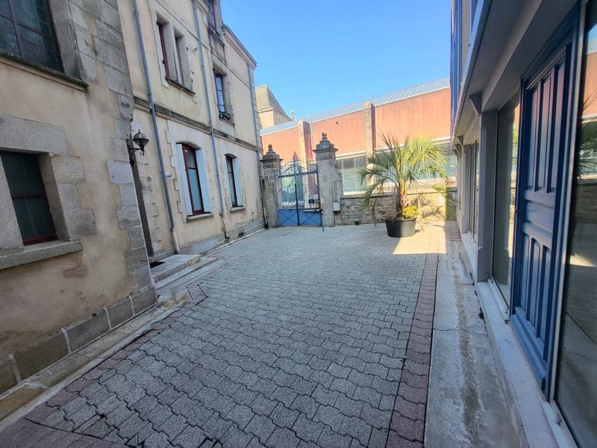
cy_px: 224
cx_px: 298
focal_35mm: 13
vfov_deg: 89.9
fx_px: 224
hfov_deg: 106.2
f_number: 2.2
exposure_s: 1/252
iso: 32
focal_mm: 1.74
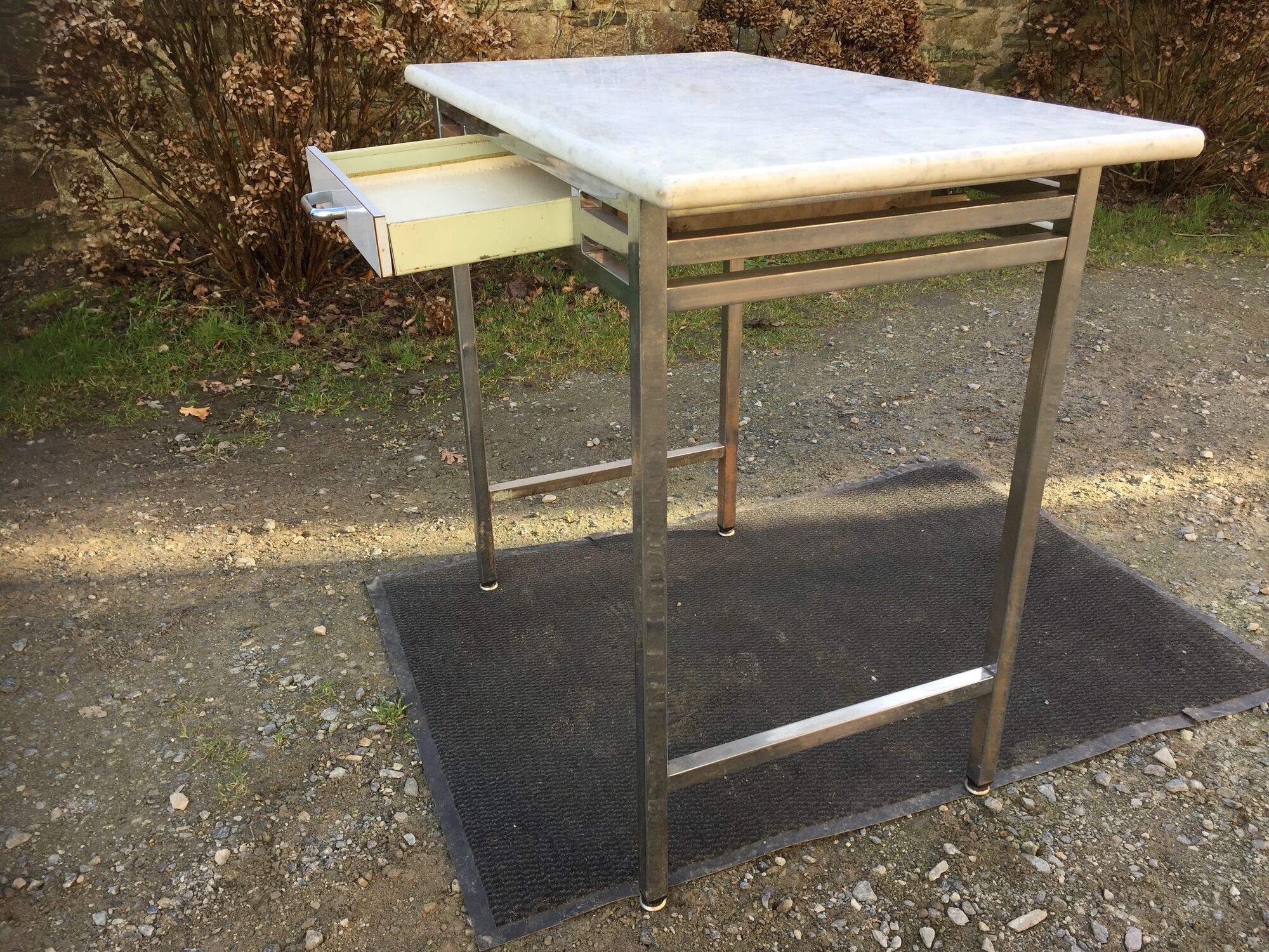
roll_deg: -0.4
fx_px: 1063
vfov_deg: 48.2
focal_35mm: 29
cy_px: 476
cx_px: 634
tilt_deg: -25.3
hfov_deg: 61.7
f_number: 2.2
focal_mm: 4.15
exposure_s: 1/182
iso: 32
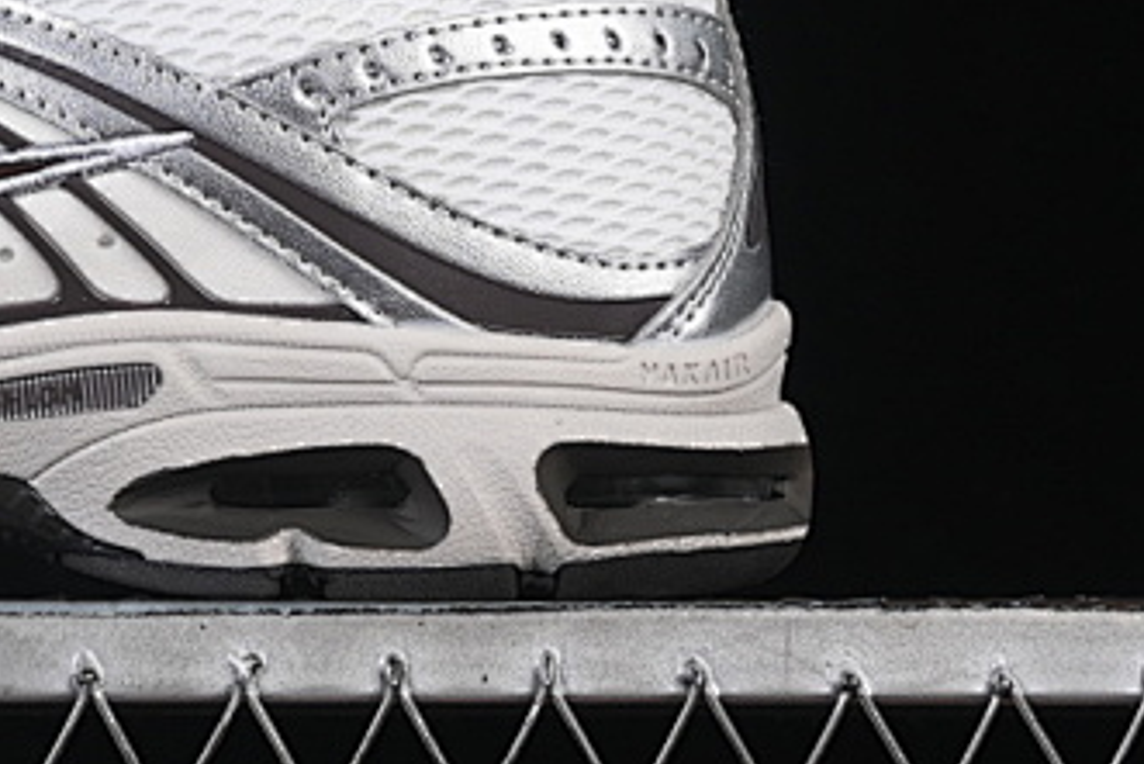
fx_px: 5754
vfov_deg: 7.6
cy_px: 29
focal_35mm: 181
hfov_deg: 11.2
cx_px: -114
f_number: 8
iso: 160
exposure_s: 1/80
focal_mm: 50
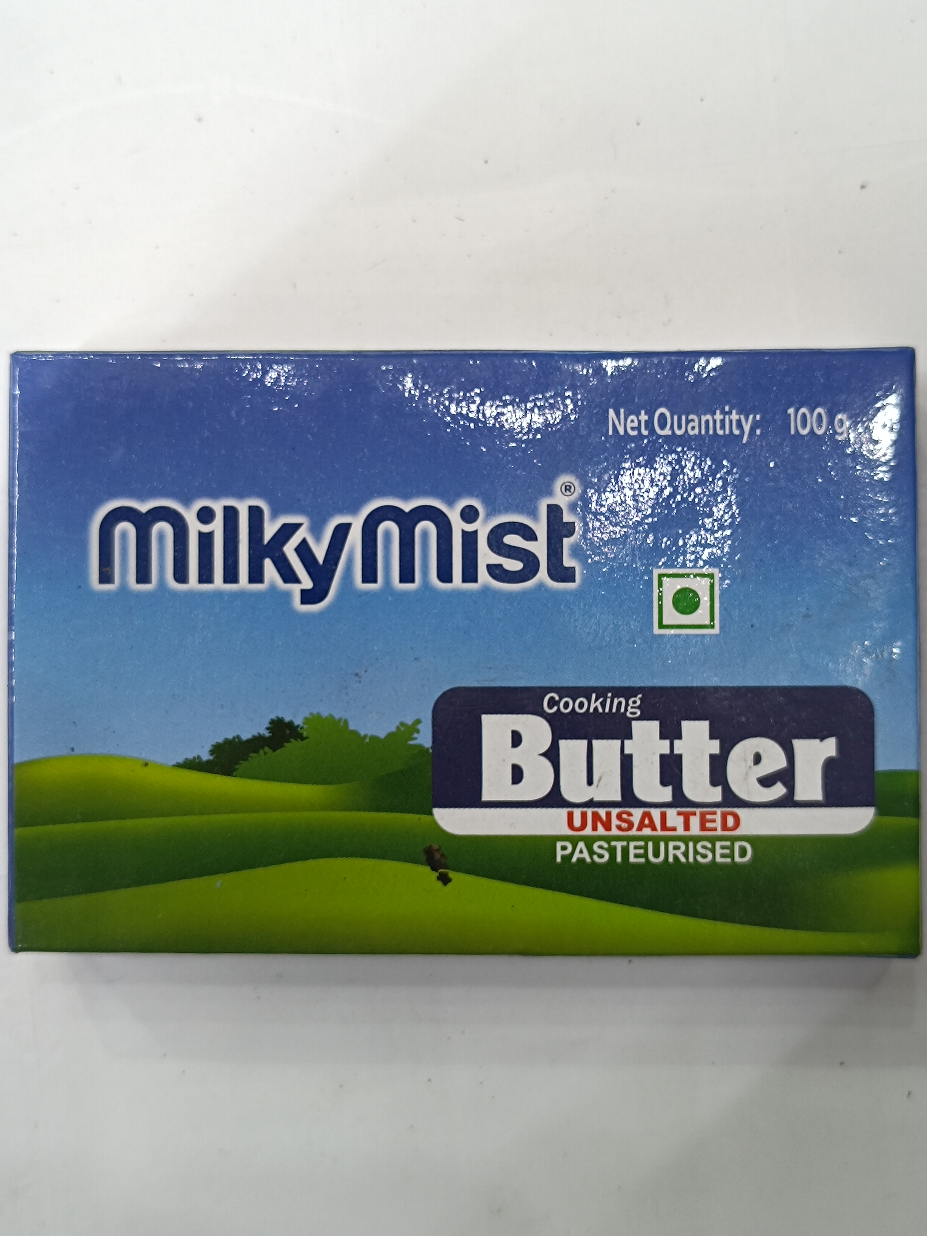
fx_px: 857
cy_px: 618
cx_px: 464
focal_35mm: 24
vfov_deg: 71.6
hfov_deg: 56.8
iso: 469
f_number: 1.88
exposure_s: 1/50.1
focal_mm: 5.59
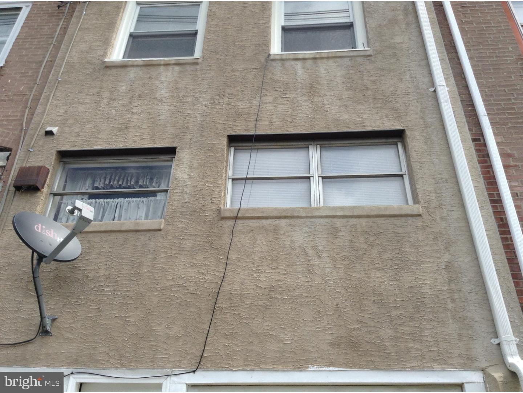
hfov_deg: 55.4
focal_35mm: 33
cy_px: 196
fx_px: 499
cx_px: 262
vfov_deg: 42.9
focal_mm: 3.3
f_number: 2.4
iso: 25
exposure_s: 1/965
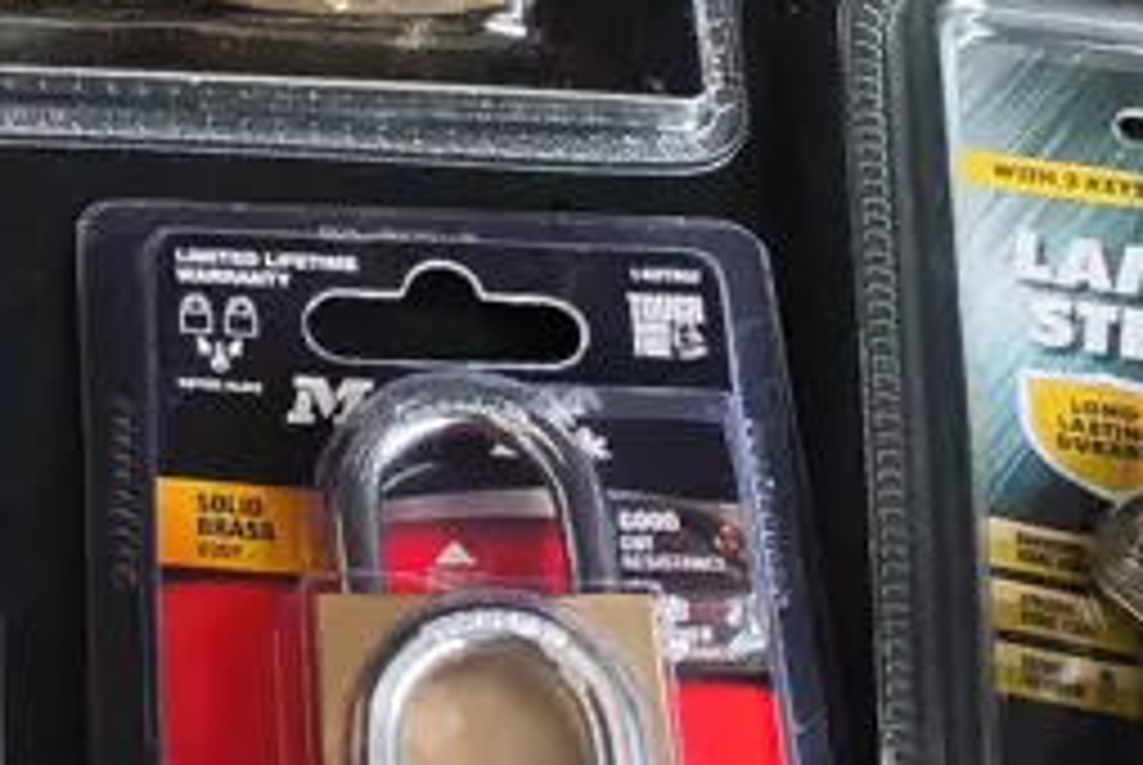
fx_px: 3592
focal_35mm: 113
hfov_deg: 17.5
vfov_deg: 12.1
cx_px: -108
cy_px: 54
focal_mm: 2.87
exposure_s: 1/100
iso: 80
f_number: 2
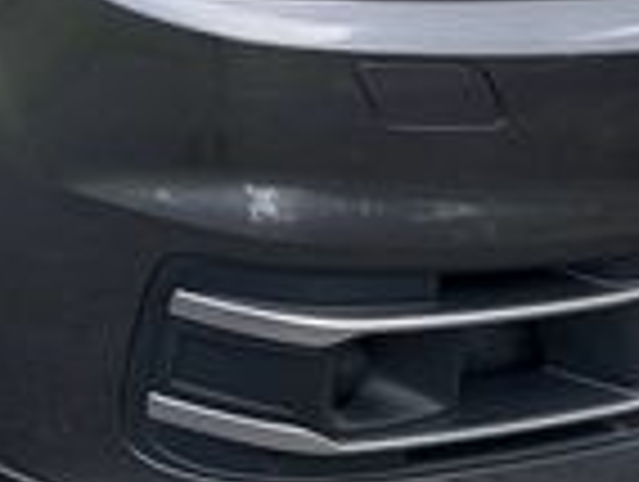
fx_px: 1997
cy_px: -288
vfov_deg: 12.9
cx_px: -297
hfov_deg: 16.7
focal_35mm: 108
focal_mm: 6.76
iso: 80
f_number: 1.78
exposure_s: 1/1230
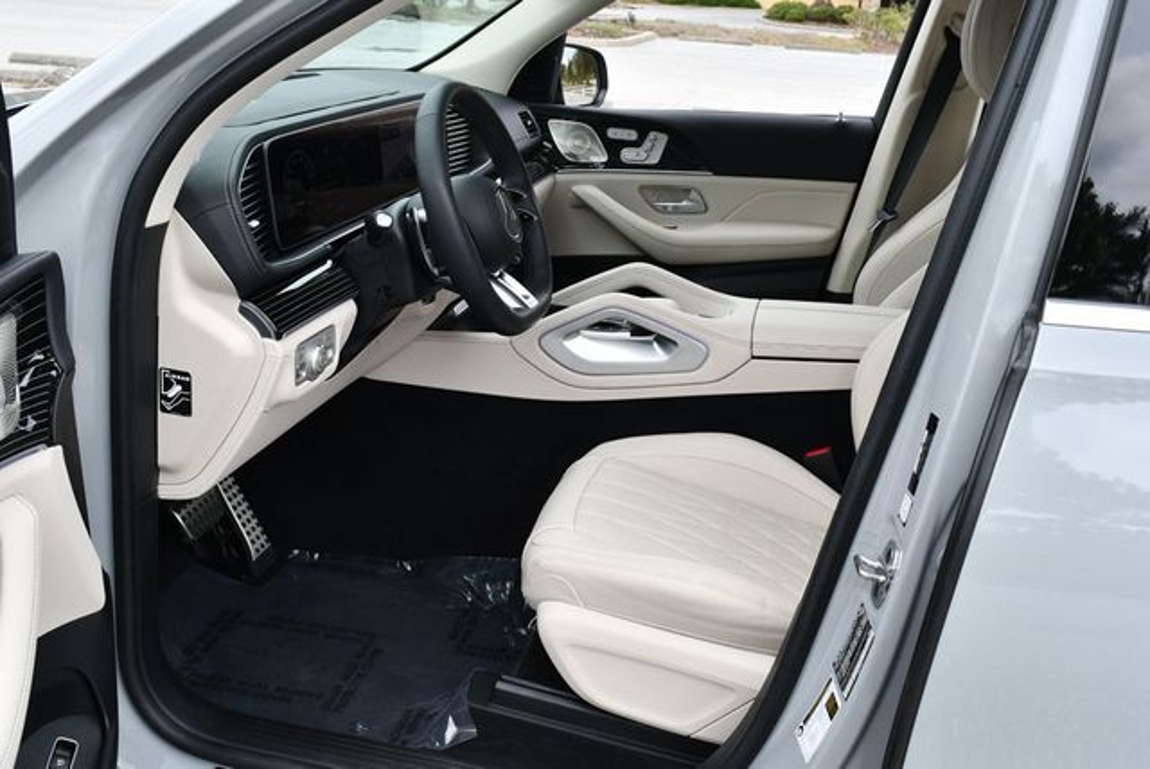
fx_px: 1151
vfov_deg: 36.9
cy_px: 384
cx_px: 575
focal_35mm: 36
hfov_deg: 53.1
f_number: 7.1
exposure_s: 1/250
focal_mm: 18
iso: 200
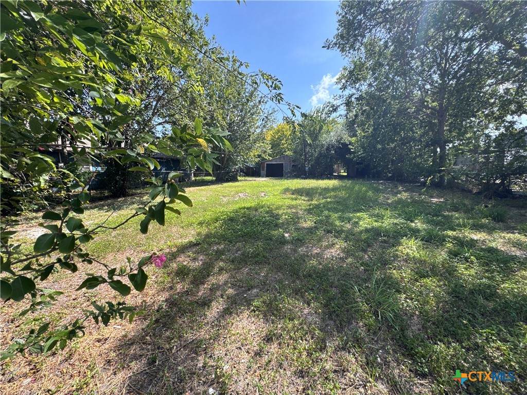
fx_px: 213
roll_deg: +0.8
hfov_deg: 102.1
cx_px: 264
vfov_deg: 85.7
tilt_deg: -8.6
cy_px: 198
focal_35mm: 14
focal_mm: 2.22
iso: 40
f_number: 2.2
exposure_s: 1/476
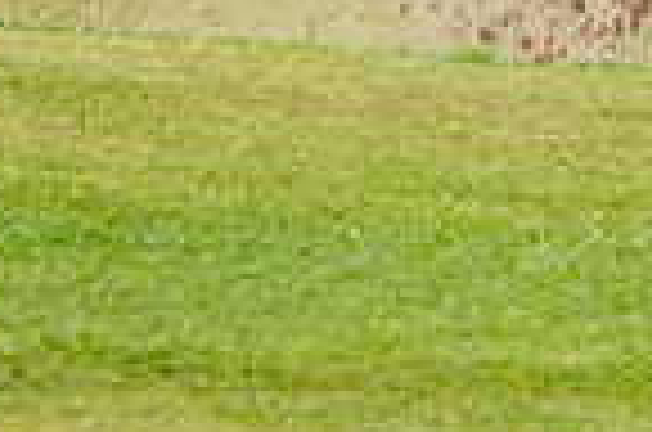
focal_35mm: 2481
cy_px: -544
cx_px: 1222
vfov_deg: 0.6
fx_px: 44835
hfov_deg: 0.8
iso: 200
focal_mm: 300
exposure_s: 1/1250
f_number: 5
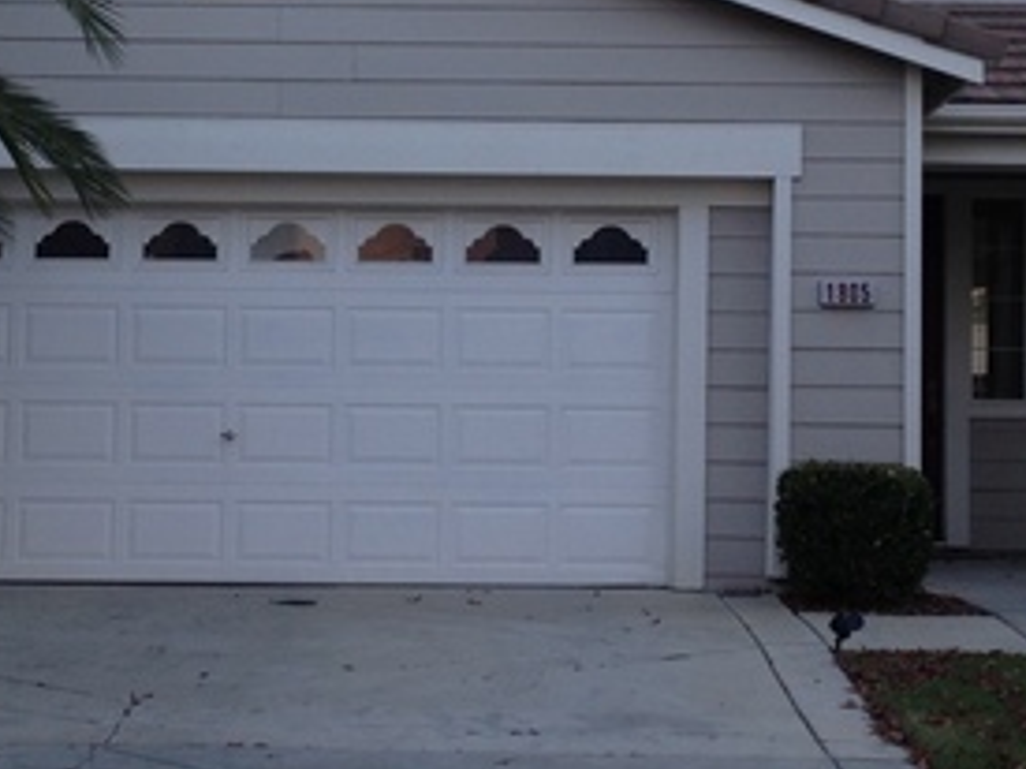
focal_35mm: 80
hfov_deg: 24.4
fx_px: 2370
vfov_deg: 18.4
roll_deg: +1.0
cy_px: 261
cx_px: 472
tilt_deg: +3.6
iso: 50
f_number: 2.4
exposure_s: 1/148
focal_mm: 4.12
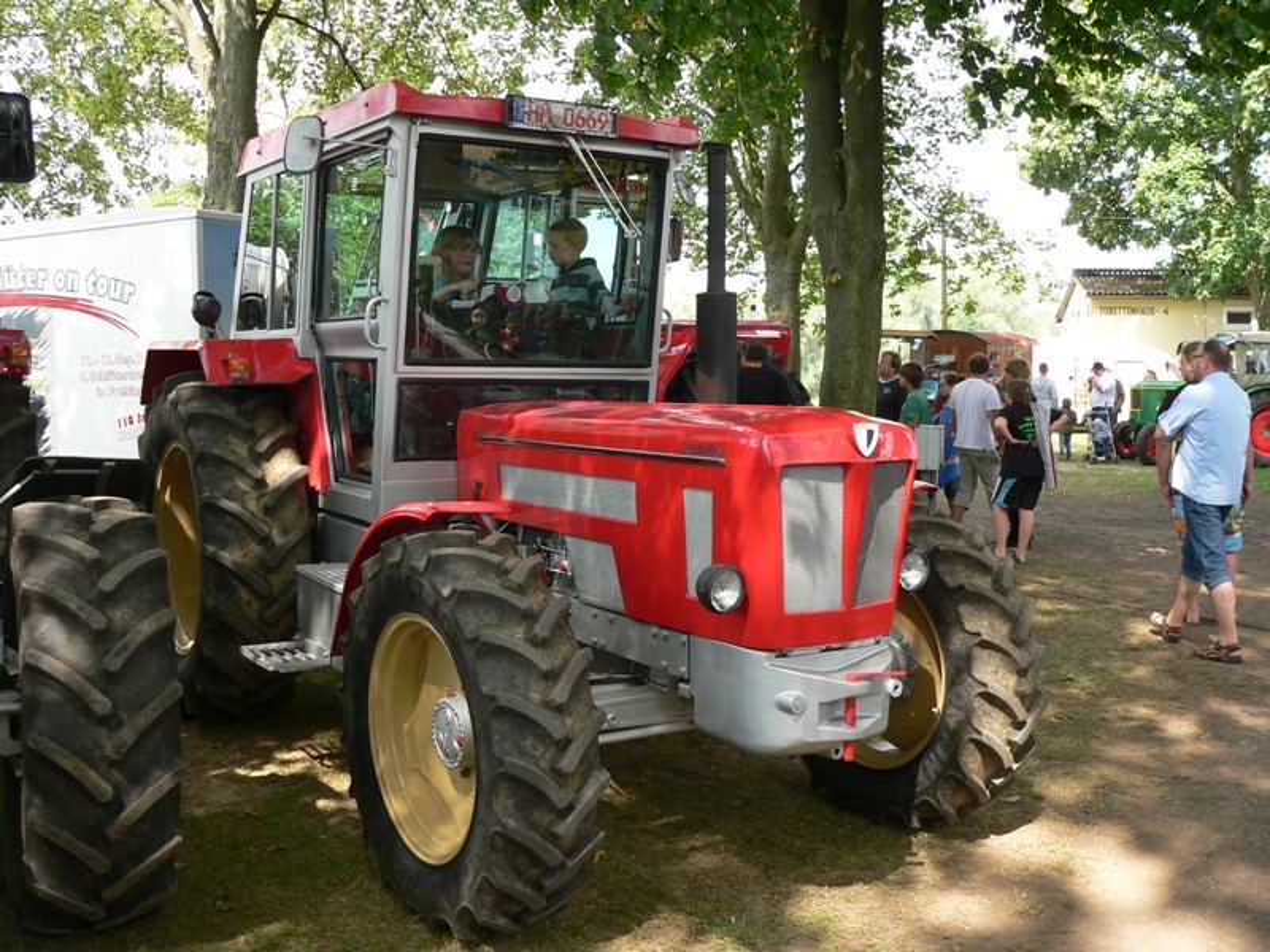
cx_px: 635
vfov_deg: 39.7
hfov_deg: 51.4
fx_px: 1321
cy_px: 476
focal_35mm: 36
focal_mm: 6
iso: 80
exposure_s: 1/100
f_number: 3.3
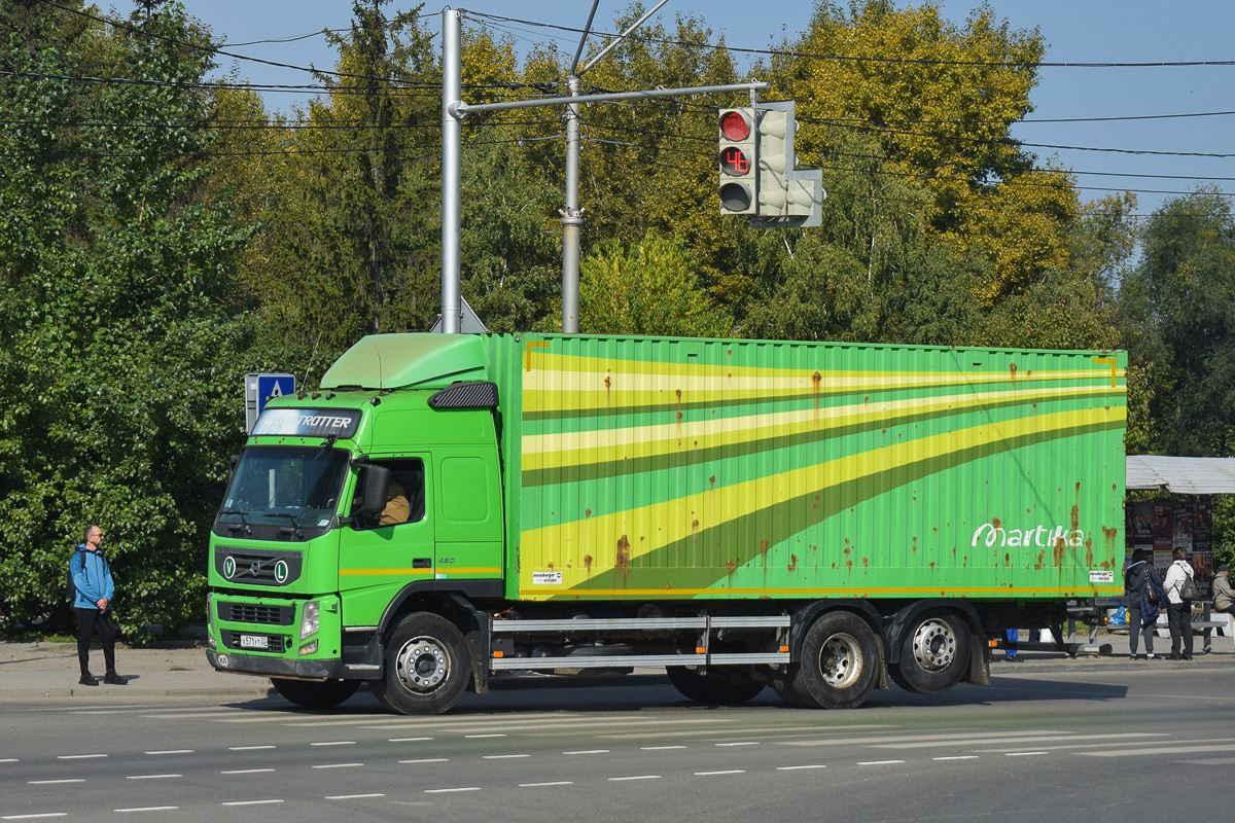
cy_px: 412
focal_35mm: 82
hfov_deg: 24.6
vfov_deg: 16.6
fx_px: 2830
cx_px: 618
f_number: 7.1
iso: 200
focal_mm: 55
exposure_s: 1/1250
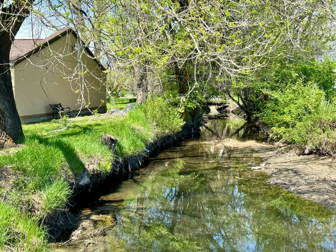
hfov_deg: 39.7
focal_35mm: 48
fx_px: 466
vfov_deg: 30.3
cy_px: 126
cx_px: 168
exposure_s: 1/1133
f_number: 1.78
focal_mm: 6.76
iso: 64
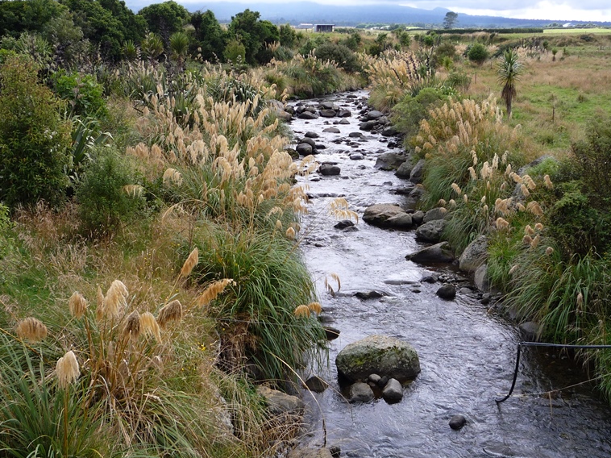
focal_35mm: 39
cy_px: 200
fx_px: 688
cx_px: 281
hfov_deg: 47.8
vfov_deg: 36.7
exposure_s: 1/250
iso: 100
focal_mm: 5.2
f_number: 4
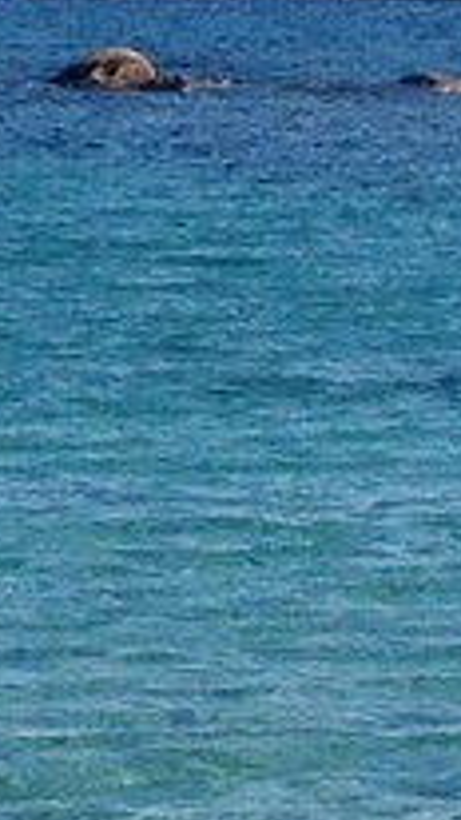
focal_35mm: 296
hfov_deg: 4.1
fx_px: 6427
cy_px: 279
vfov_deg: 7.3
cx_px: 445
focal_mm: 4.28
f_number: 2.4
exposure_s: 1/2208
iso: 64
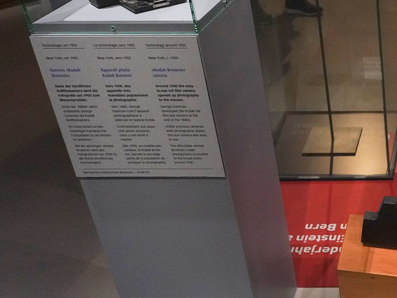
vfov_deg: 30.7
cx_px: 394
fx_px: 539
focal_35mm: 47
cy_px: 102
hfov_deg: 36.5
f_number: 4.5
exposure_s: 1/80
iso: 5000
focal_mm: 24
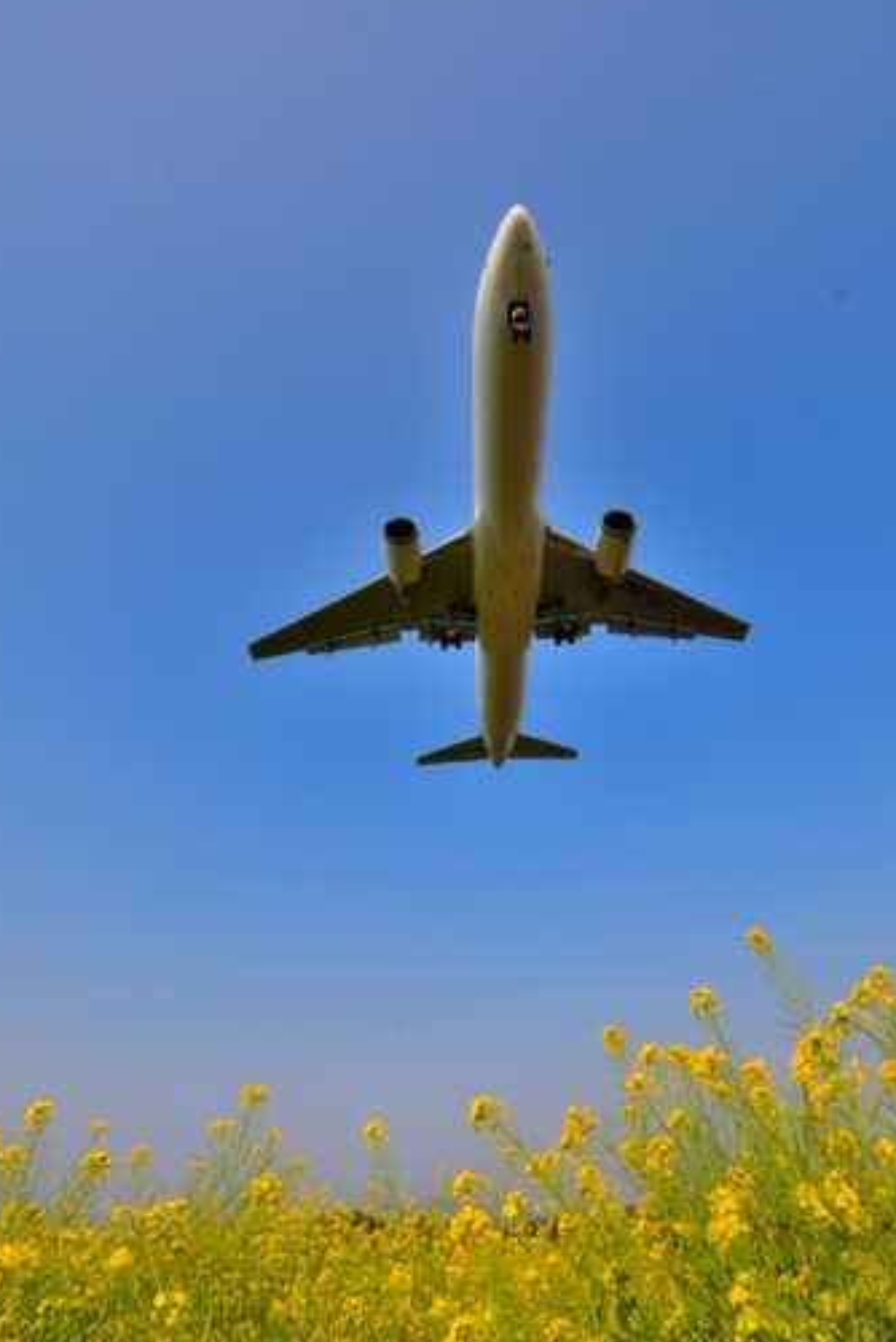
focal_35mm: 18
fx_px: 671
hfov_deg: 67.3
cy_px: 773
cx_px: 498
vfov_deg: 89.3
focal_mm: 15
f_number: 8
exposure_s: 1/320
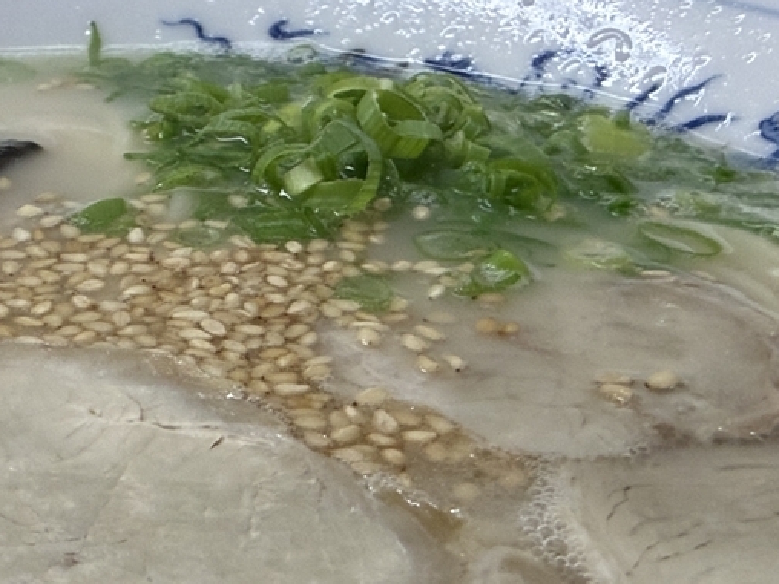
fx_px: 1328
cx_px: 57
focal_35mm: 59
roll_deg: +0.1
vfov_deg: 24.1
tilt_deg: -36.5
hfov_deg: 31.0
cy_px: 529
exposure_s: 1/120
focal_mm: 2.22
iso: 250
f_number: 2.2
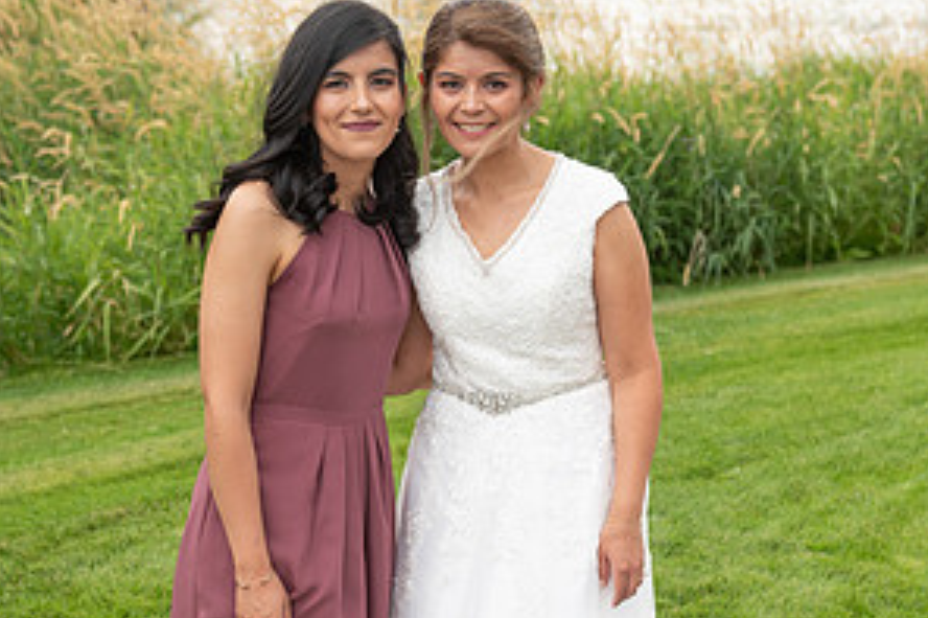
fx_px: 1958
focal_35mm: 76
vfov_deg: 17.6
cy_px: 565
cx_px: 467
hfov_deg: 26.7
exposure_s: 1/160
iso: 100
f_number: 4.5
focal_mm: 50
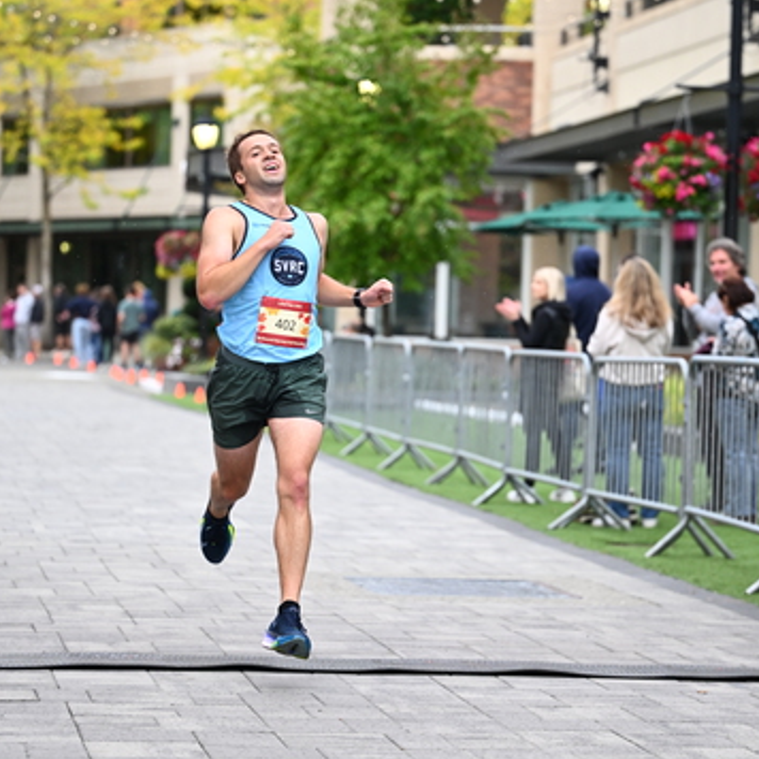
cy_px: 365
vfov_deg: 14.3
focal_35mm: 122
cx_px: 381
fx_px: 3026
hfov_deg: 14.3
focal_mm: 93
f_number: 2.8
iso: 1250
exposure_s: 1/1600
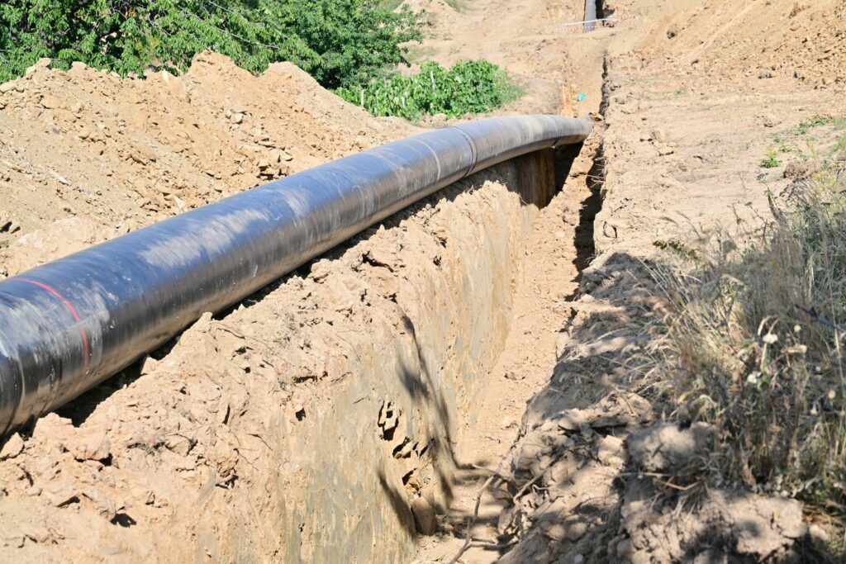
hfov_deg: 28.8
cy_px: 282
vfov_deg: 19.5
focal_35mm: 70
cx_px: 423
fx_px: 1645
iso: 200
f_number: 9
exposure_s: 1/320
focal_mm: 70
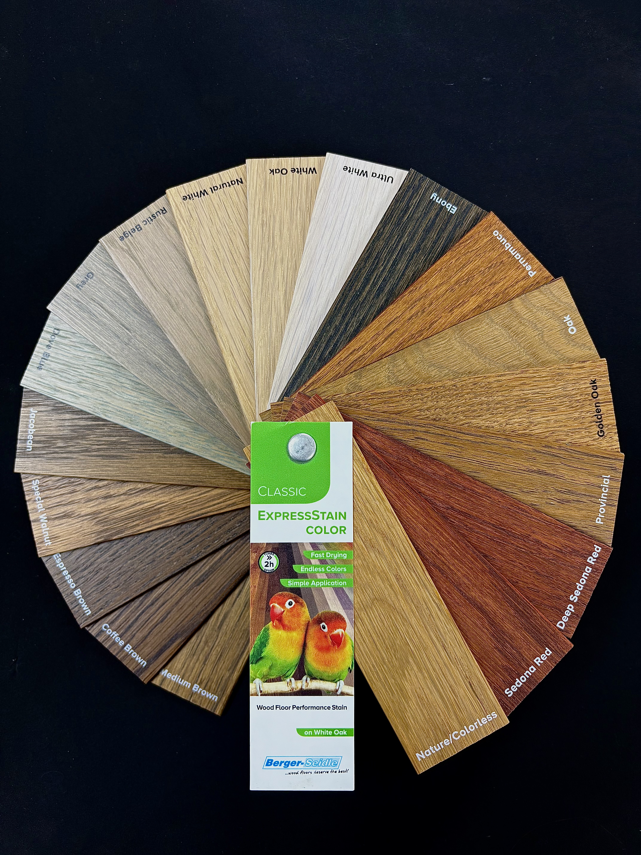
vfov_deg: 67.3
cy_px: 428
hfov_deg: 53.1
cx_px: 320
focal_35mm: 26
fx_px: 642
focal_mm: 5.96
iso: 125
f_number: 1.6
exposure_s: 1/120
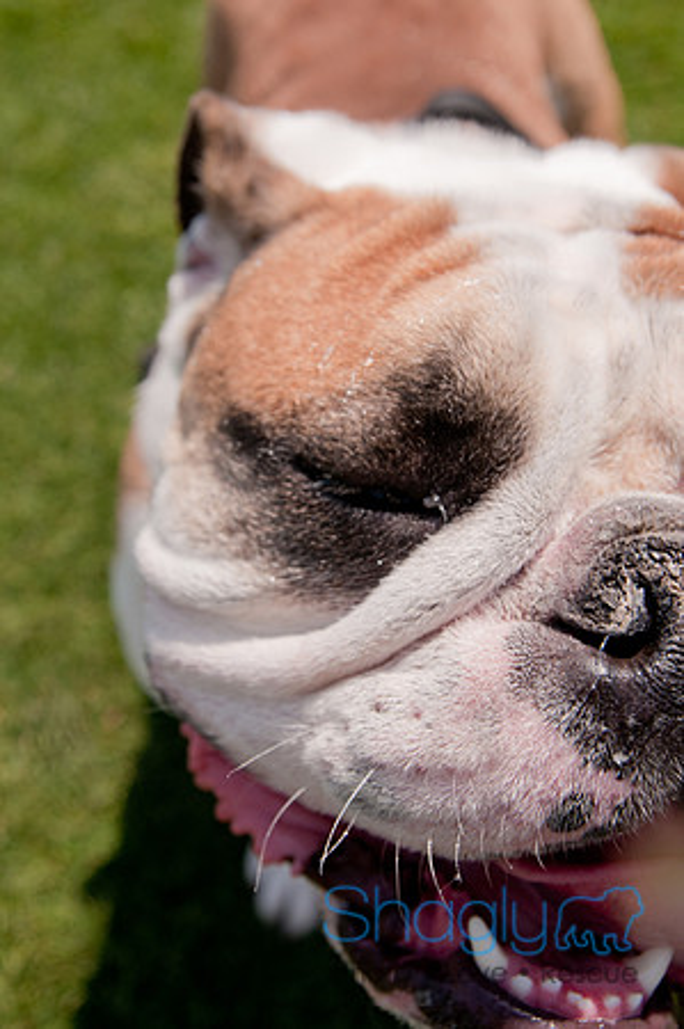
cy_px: 514
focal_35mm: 46
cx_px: 342
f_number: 5.6
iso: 200
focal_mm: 31
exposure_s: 1/800
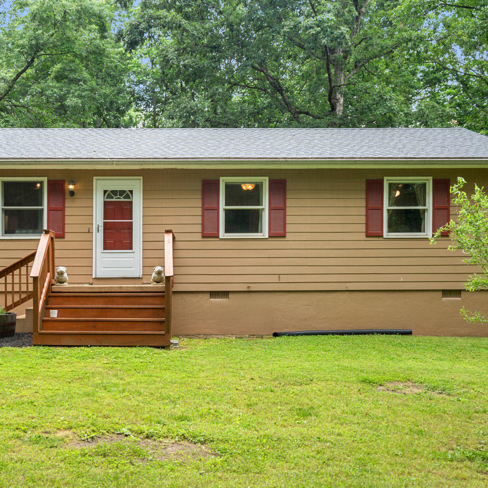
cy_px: 241
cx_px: 198
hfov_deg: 39.0
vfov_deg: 39.2
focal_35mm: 43
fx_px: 686
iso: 250
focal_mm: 33
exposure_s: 1/8
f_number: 13
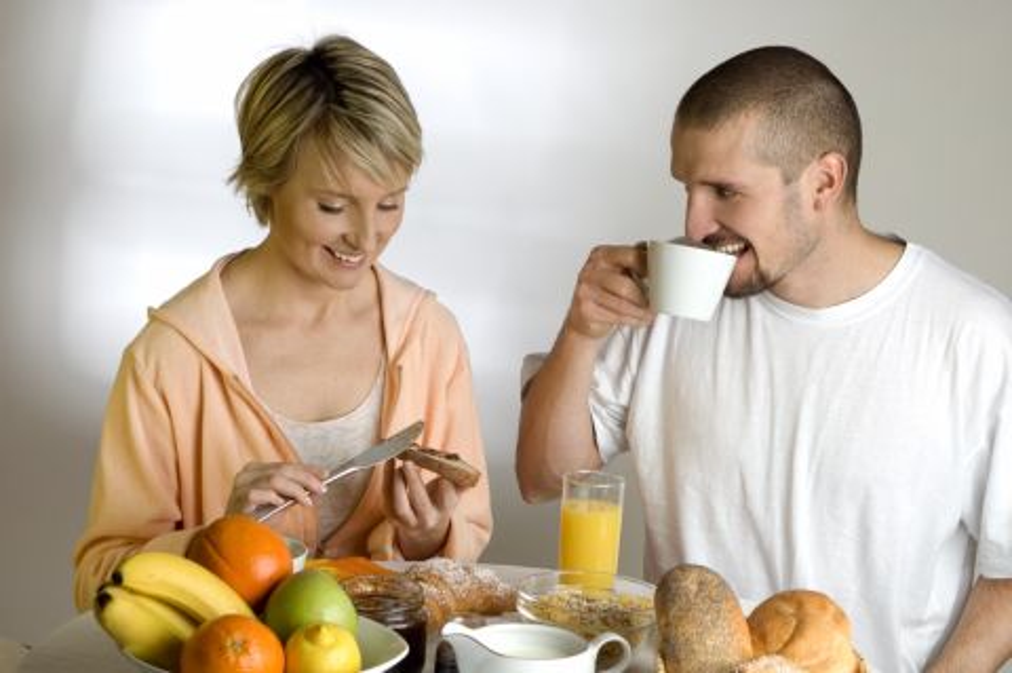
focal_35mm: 87
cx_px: 506
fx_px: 2443
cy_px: 336
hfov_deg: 23.4
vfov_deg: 15.7
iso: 200
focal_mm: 58
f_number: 11
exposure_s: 1/250
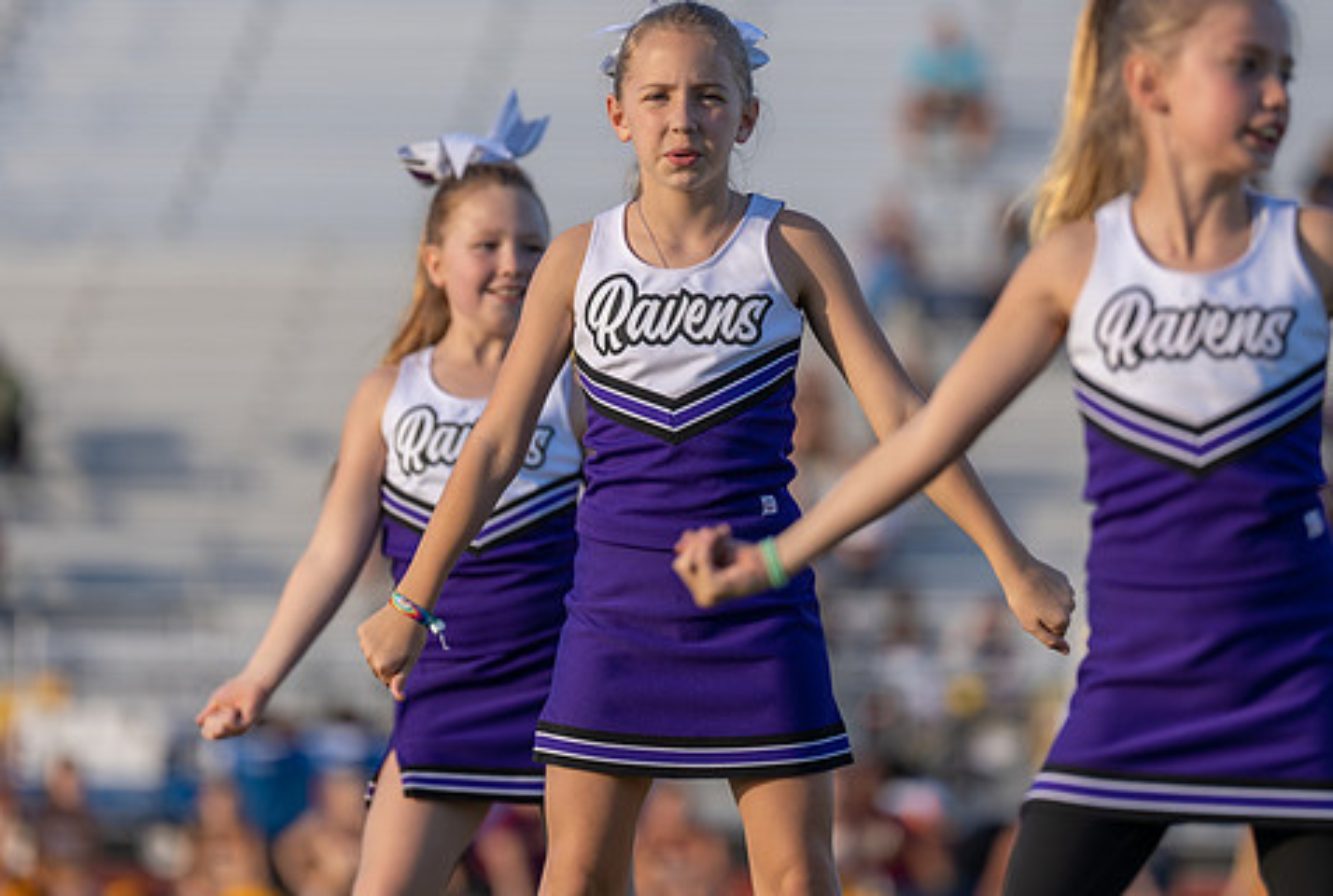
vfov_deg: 4.5
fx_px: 11507
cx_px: 622
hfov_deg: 6.6
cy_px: 325
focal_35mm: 310
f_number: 2.8
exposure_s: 1/1000
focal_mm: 200
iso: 100
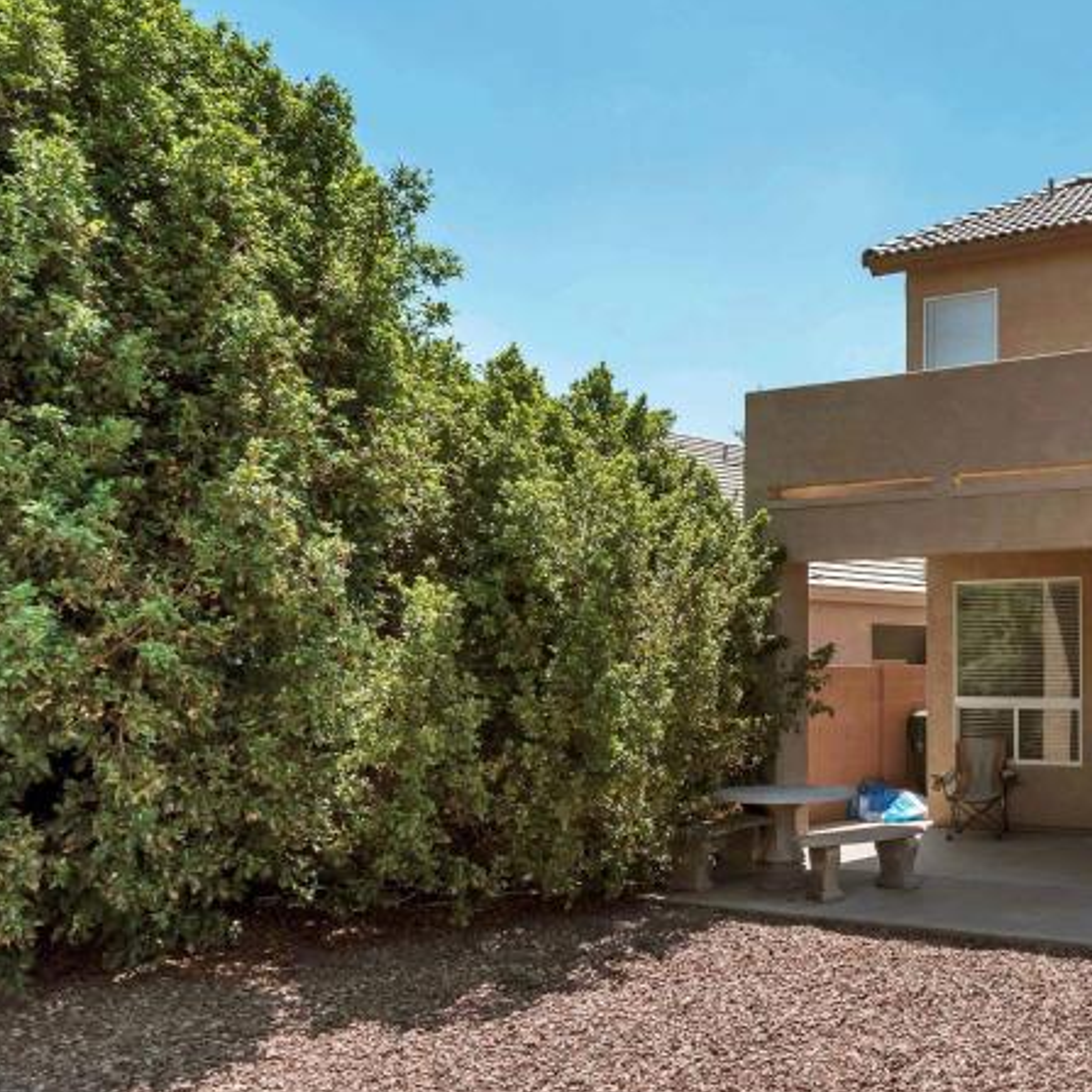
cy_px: 536
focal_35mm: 35
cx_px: 1234
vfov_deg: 47.2
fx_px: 1249
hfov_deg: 38.2
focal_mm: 16
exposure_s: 1/500
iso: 500
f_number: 11
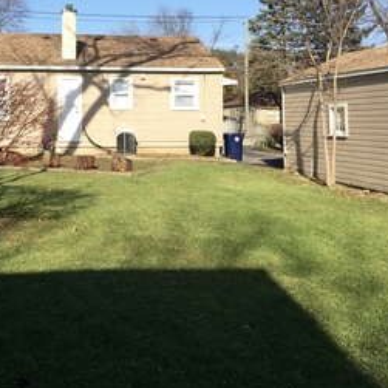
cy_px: 136
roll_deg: -0.1
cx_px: 119
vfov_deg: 34.4
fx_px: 621
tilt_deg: +0.5
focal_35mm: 49
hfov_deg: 34.2
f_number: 2.2
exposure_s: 1/1199
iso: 32
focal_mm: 4.15
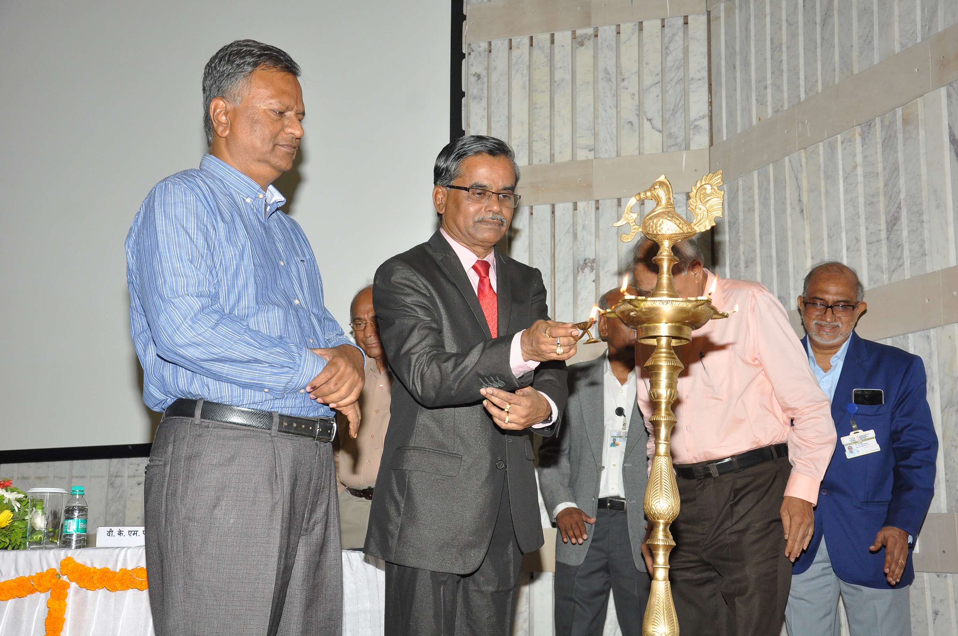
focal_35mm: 52
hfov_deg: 37.9
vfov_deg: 25.7
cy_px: 318
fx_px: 1396
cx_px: 479
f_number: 6.3
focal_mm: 35
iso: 1000
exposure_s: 1/125
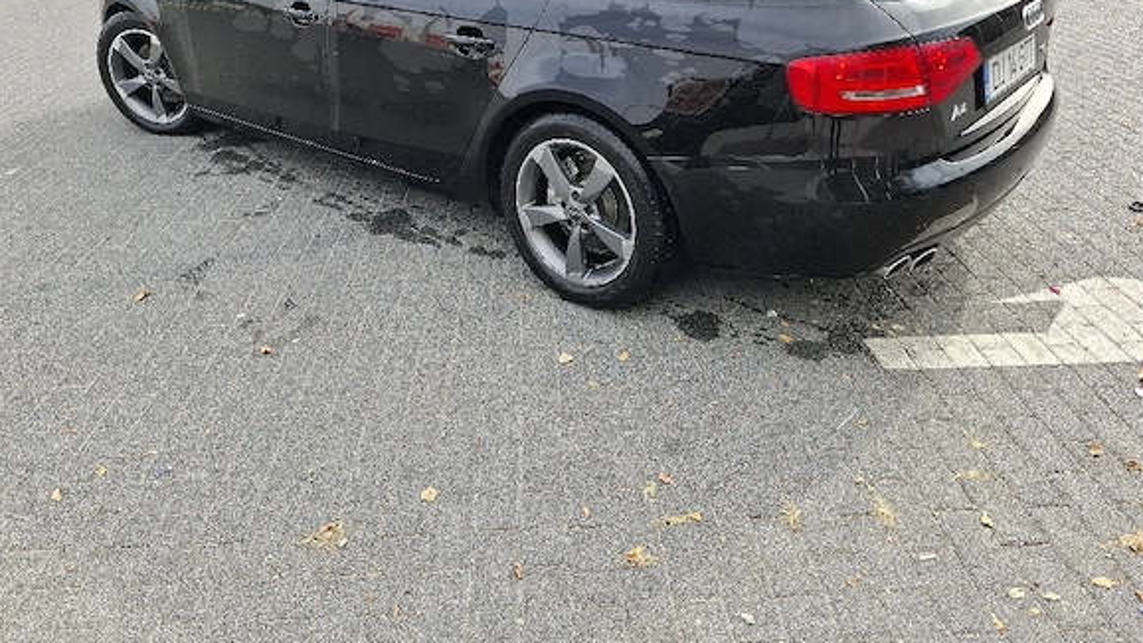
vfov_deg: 43.9
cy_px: 233
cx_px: 560
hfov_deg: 71.9
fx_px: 788
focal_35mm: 26
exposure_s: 1/625
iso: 50
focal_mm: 5.54
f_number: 1.8
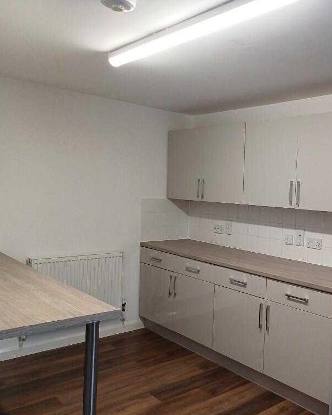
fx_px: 405
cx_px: 268
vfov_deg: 54.2
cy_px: 210
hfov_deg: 42.4
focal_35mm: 33
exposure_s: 1/50
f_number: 1.8
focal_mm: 4.65
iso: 100
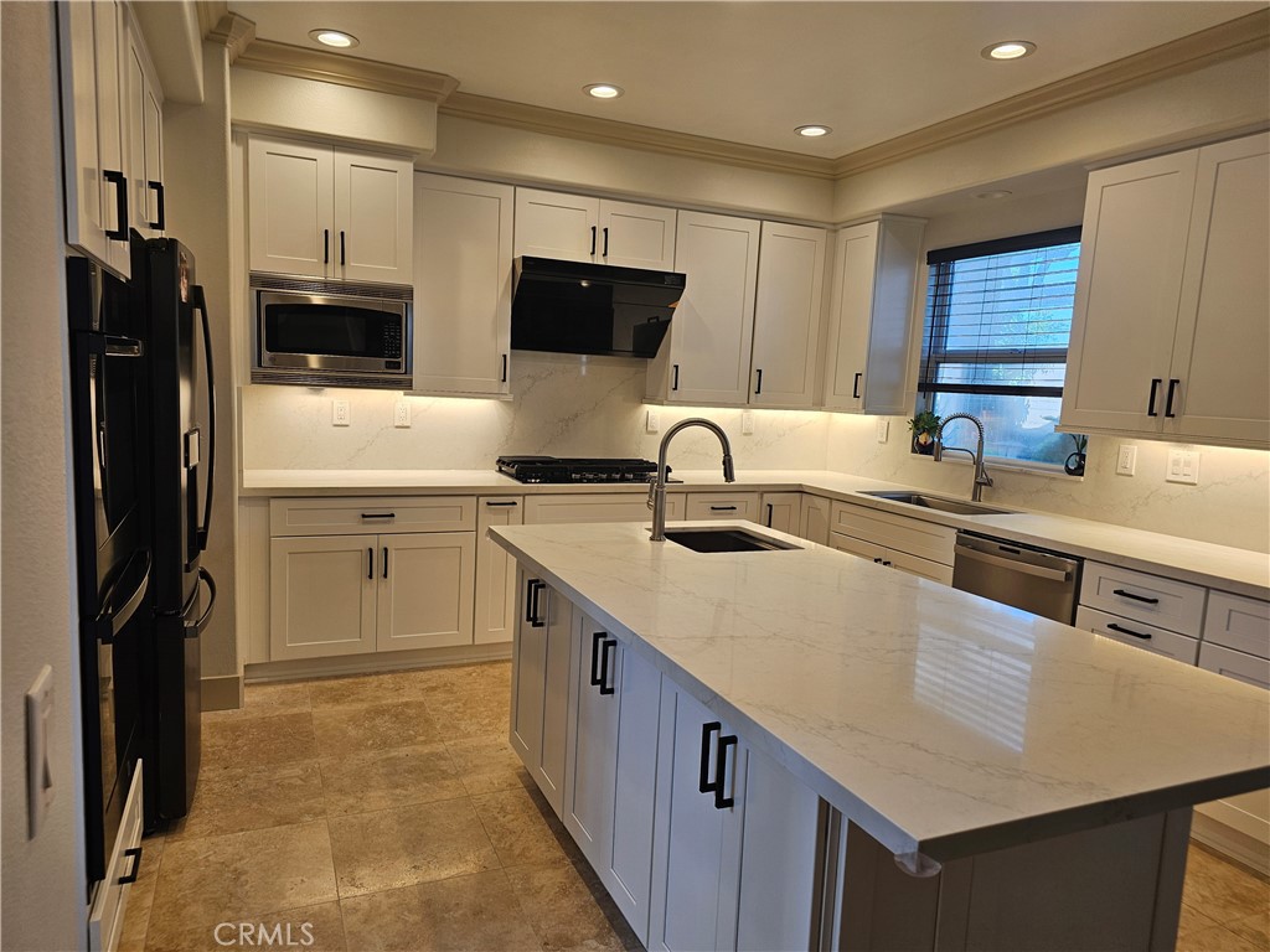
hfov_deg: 73.9
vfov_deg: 58.9
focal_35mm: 23
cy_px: 476
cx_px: 635
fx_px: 844
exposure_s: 1/120
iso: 64
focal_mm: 6.3
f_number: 1.7
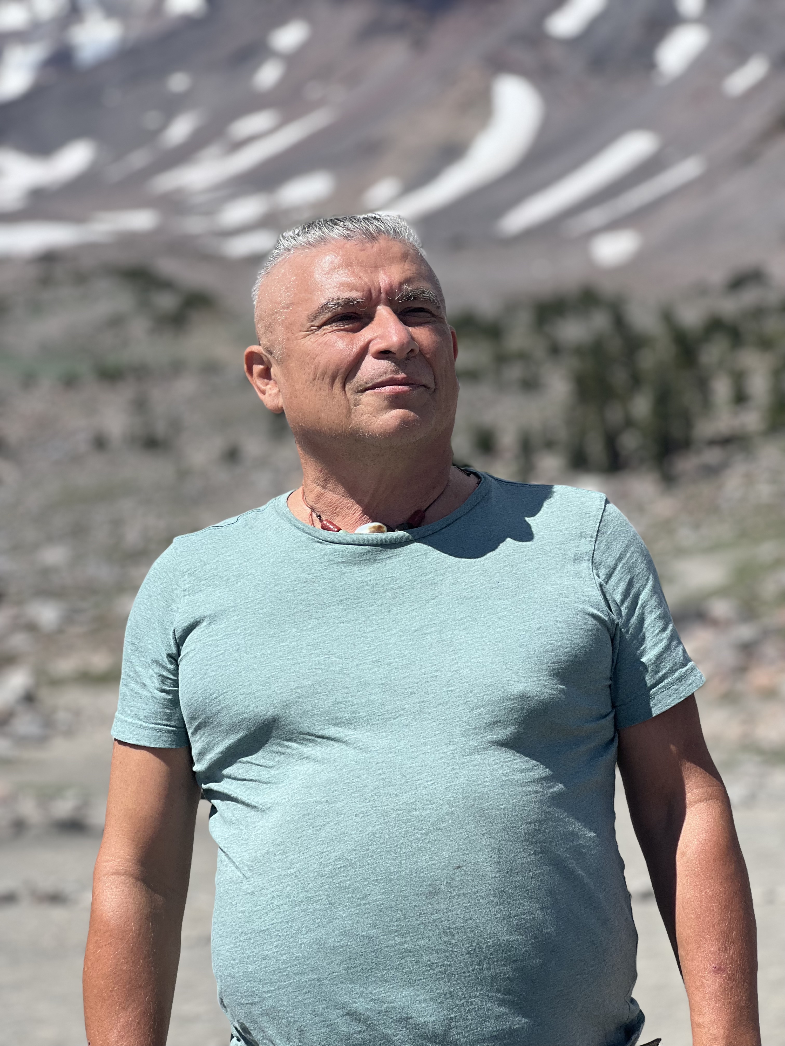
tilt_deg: +7.0
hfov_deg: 19.1
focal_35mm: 77
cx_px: 392
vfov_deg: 25.3
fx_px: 2328
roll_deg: +0.5
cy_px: 523
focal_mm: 9
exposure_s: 1/861
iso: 32
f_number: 2.8
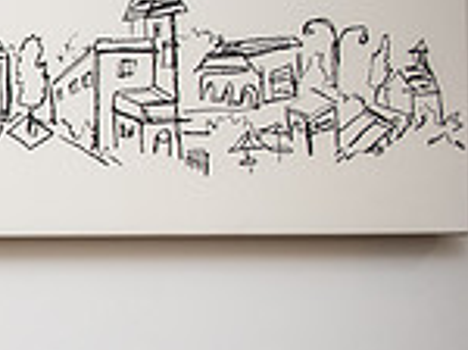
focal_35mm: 90
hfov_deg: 16.9
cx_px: -437
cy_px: 205
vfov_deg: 16.4
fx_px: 1215
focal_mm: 24
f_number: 2.8
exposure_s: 1/160
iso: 1600
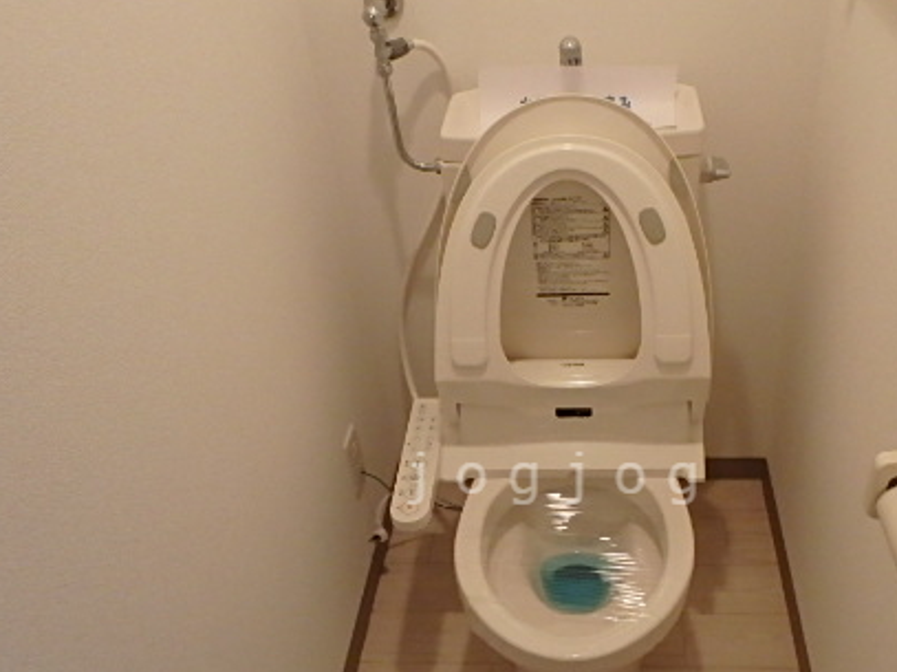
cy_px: 478
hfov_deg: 54.8
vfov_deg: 42.0
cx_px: 558
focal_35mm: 33
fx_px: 855
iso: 640
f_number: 3.5
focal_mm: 3.7
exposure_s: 1/50
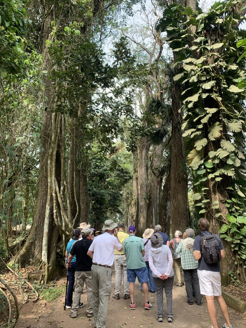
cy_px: 161
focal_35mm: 27
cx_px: 127
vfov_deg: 65.3
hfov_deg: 51.4
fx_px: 256
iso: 25
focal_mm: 4.25
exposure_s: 1/175
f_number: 1.8
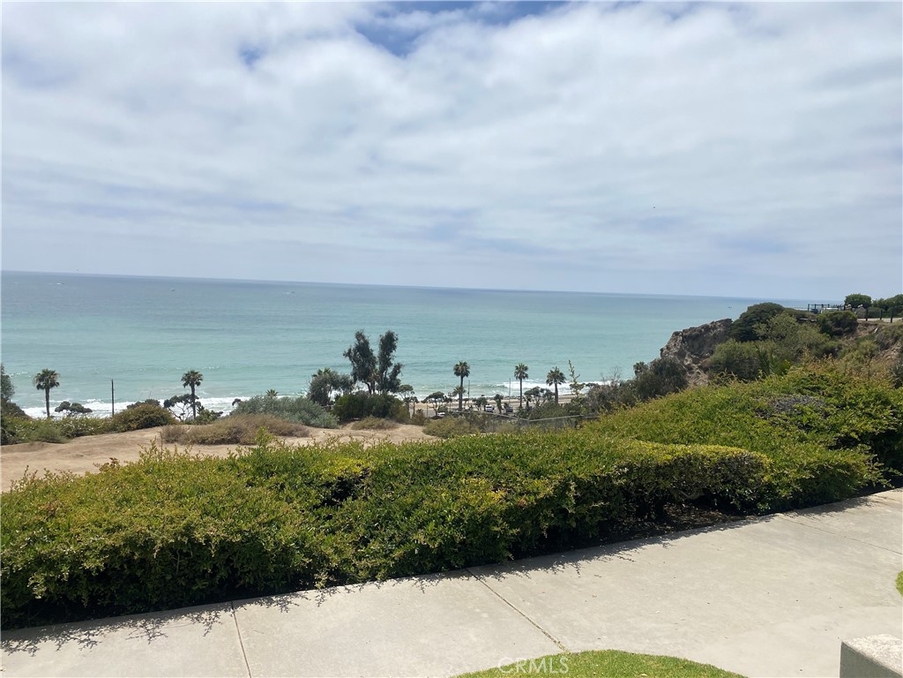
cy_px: 339
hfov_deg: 67.3
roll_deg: -1.4
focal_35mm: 26
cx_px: 452
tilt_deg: -5.2
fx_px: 678
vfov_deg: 53.1
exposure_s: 1/6757
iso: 32
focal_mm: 4.25
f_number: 1.8
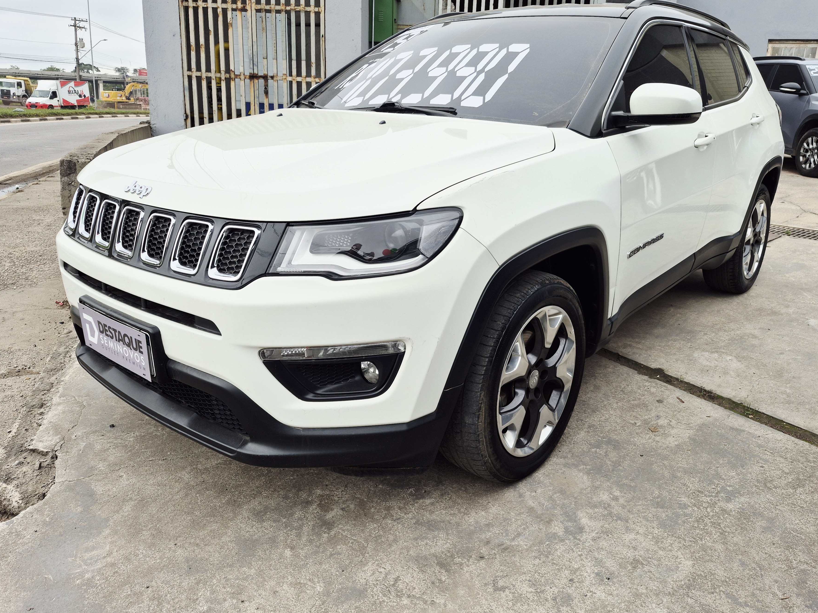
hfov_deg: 67.2
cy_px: 271
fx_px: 614
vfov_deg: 52.9
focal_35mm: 26
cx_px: 434
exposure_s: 1/688
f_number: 1.8
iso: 25
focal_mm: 5.4
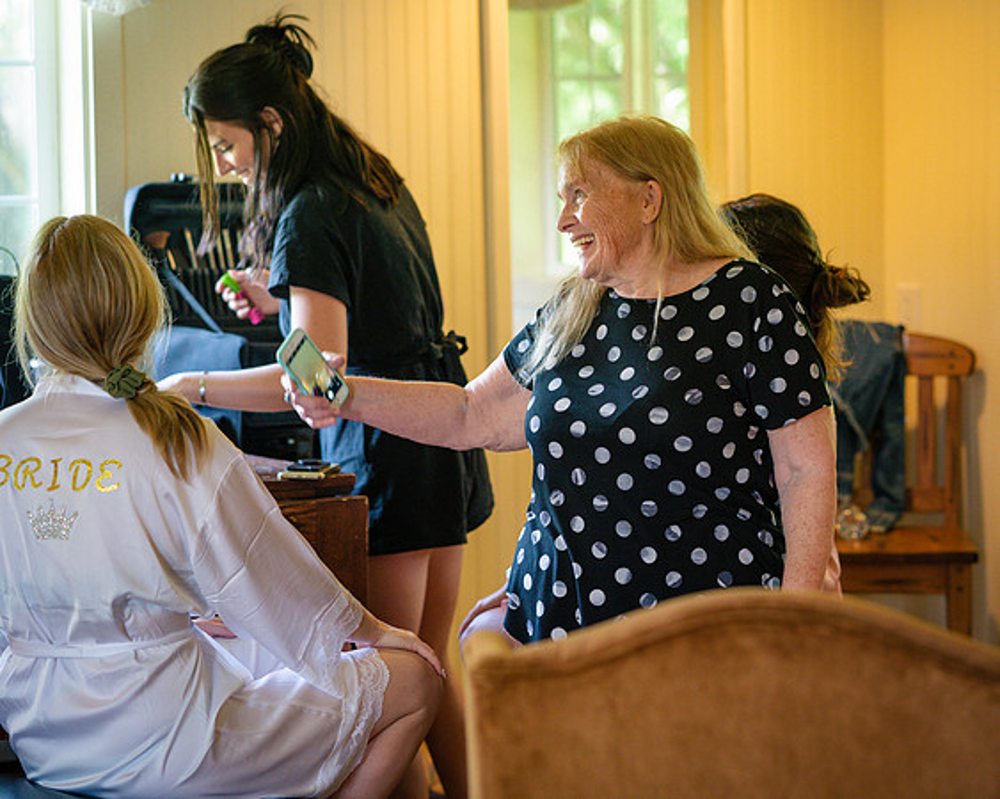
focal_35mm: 102
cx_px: 642
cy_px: 371
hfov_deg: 18.7
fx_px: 3031
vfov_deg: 15.0
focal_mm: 85
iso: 1600
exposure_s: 1/160
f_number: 3.2
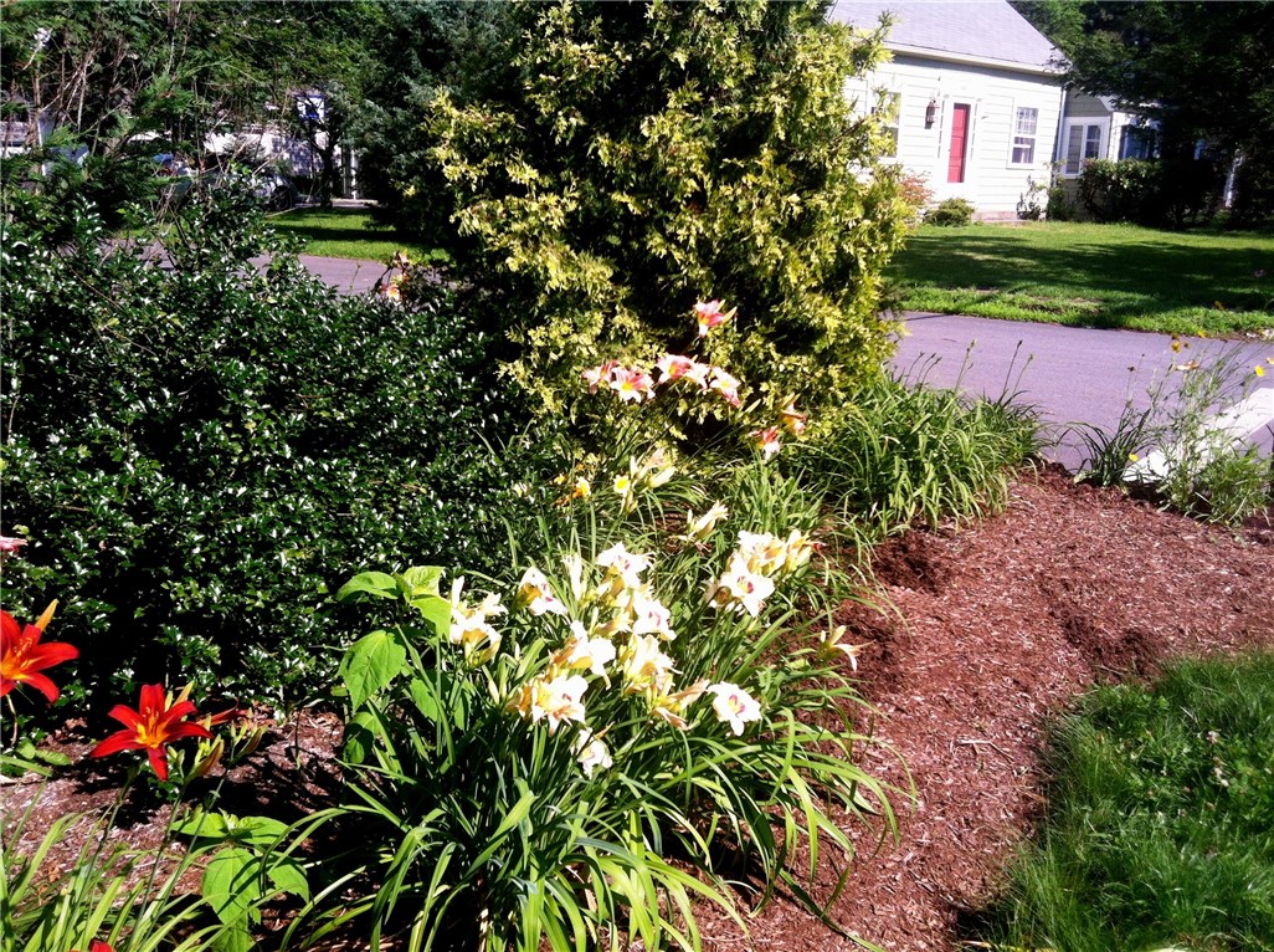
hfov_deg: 52.7
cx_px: 637
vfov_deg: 40.6
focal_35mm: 35
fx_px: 1286
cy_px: 476
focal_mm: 3.85
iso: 80
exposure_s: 1/545
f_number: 2.8
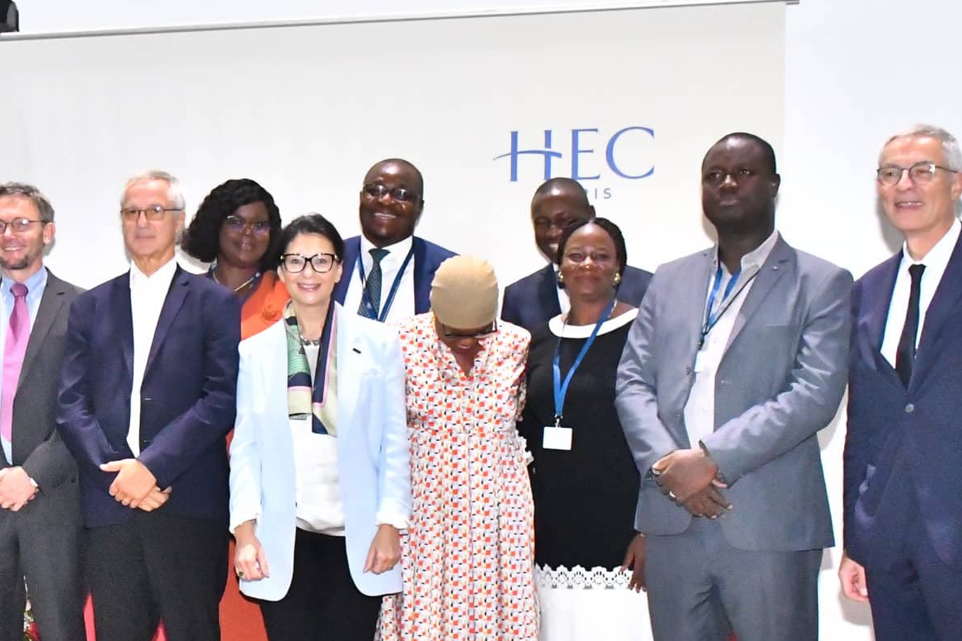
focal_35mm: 78
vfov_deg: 17.5
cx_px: 95
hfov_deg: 25.2
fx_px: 2084
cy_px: 426
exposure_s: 1/640
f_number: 5
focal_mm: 24
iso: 10000
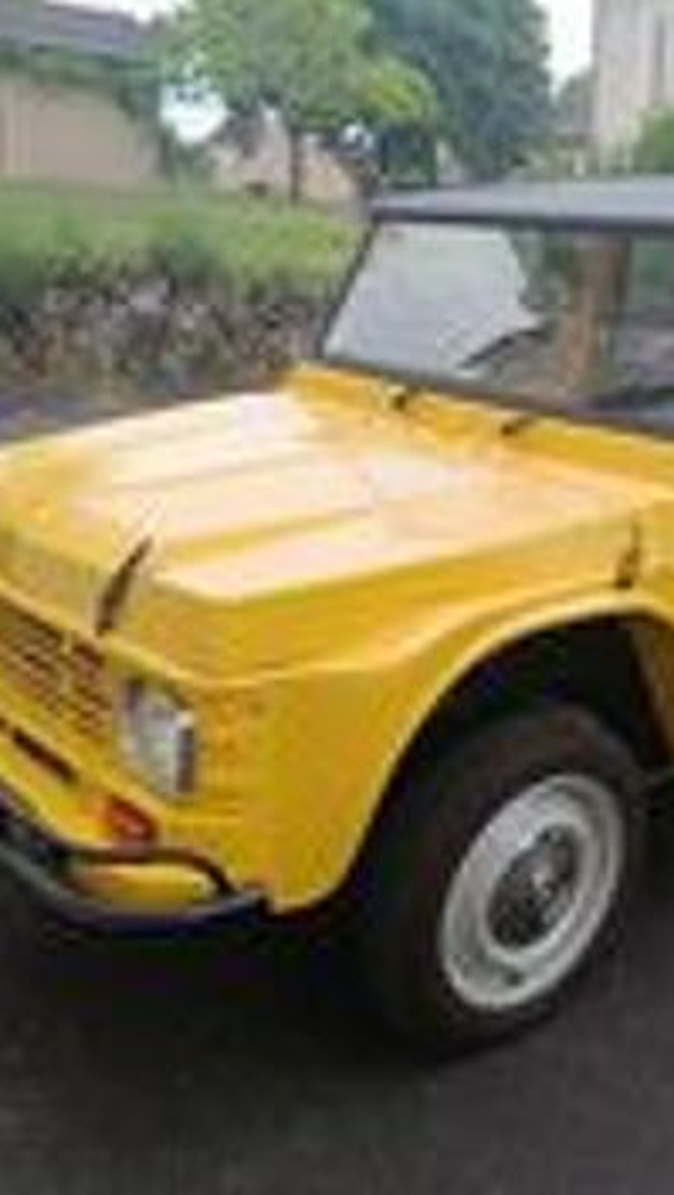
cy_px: 589
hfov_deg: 30.7
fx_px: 1174
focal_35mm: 37
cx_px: 599
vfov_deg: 54.0
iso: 64
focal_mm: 4.71
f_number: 1.7
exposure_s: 1/100
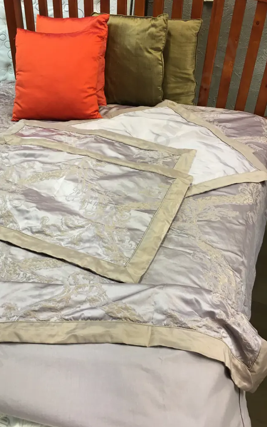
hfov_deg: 40.4
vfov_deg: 61.2
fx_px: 361
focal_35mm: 31
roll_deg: -1.0
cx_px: 106
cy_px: 214
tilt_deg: -35.6
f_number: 2.2
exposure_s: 1/15
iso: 32
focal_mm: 4.15
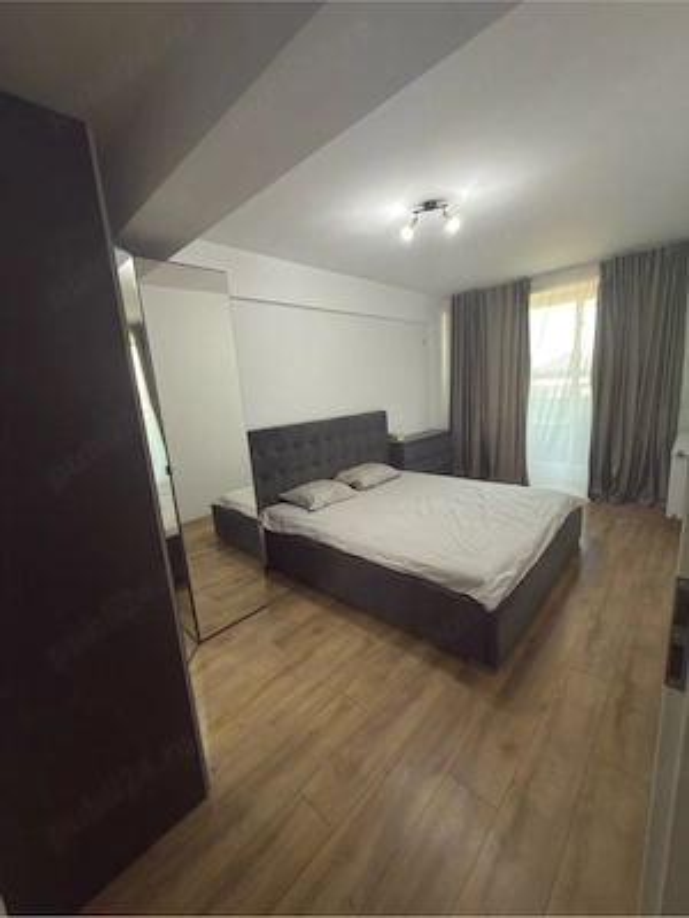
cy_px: 459
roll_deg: +4.1
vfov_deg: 102.1
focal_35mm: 14
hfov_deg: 85.7
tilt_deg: -11.0
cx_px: 344
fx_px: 372
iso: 100
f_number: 2.2
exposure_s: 1/25
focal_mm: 2.22
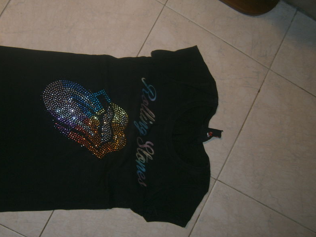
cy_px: 127
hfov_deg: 55.1
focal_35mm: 33
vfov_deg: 42.9
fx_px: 301
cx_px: 132
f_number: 2.8
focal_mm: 4.7
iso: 80
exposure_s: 1/30
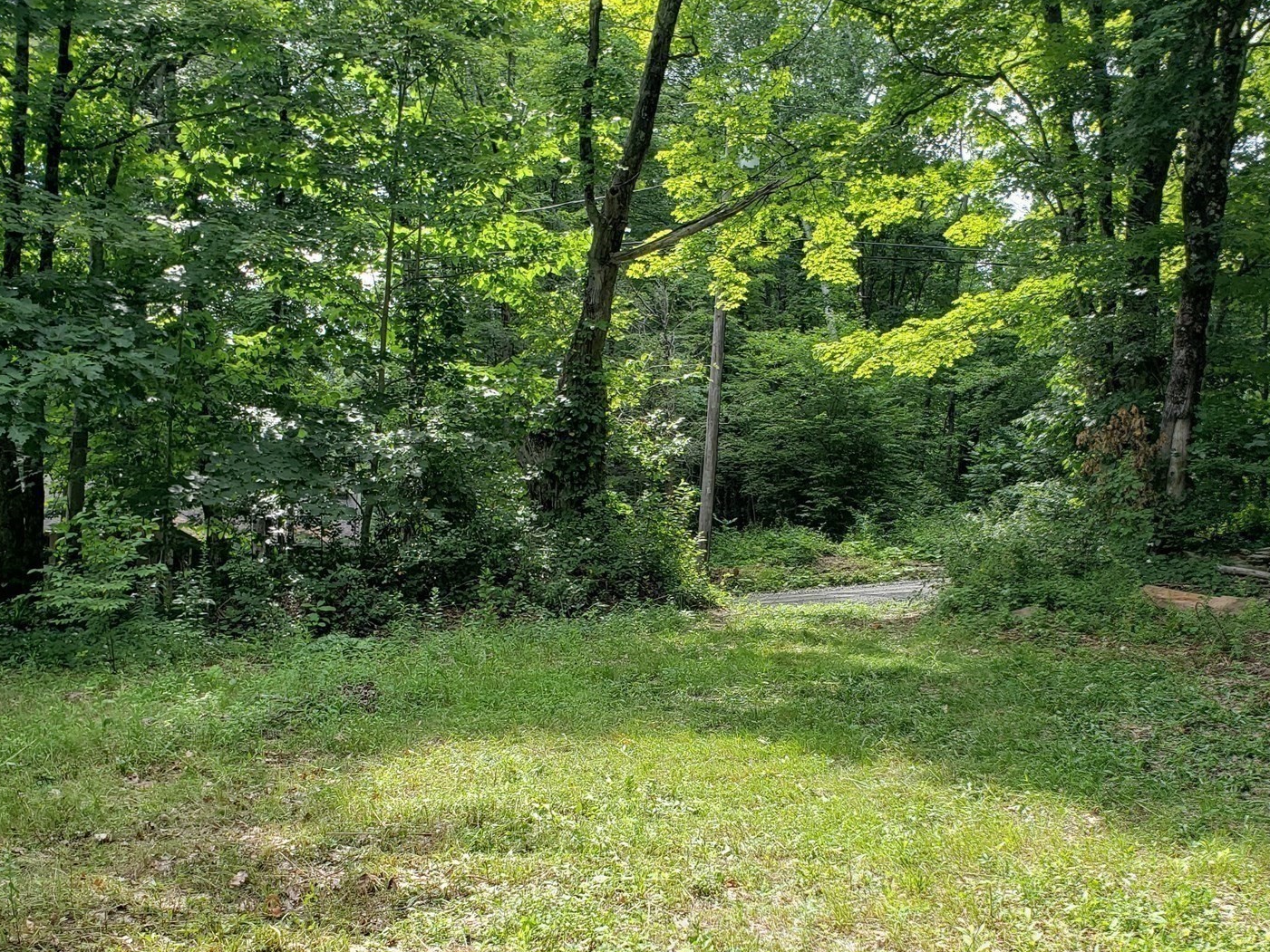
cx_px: 747
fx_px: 1394
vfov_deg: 37.5
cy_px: 587
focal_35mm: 38
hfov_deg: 48.7
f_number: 2.4
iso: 50
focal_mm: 4.3
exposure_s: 1/260
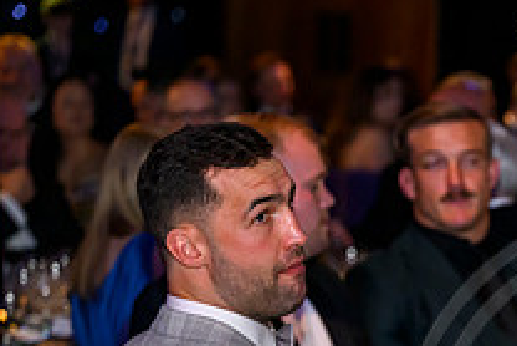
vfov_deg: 6.3
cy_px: 452
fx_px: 3118
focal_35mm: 217
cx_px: 656
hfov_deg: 9.3
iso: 2500
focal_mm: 78
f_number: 3.2
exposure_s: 1/250
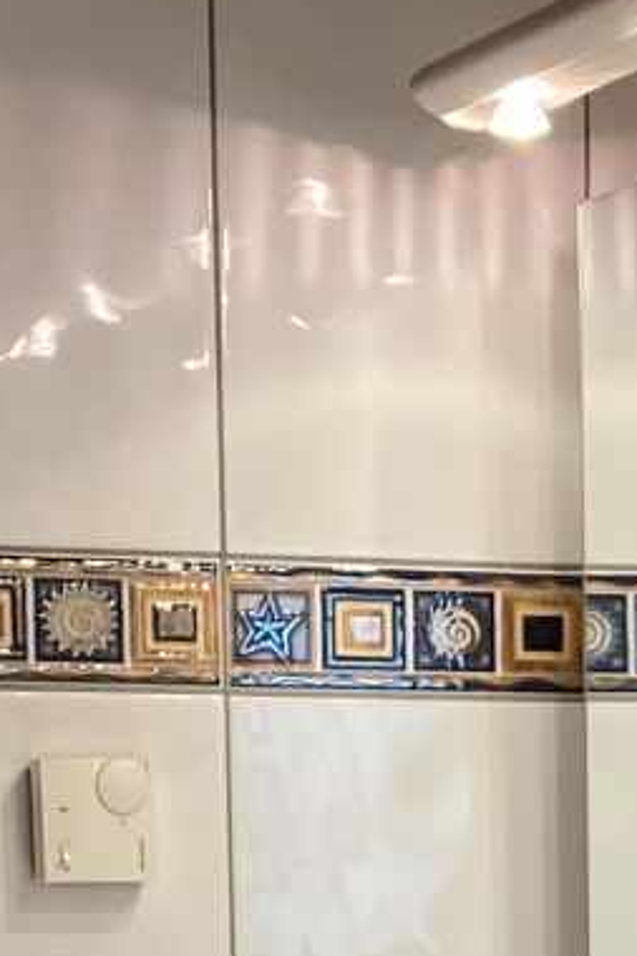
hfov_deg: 8.7
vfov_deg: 12.2
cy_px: 1618
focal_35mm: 157
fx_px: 4171
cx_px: 473
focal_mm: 3.99
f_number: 1.8
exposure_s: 1/50
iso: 80
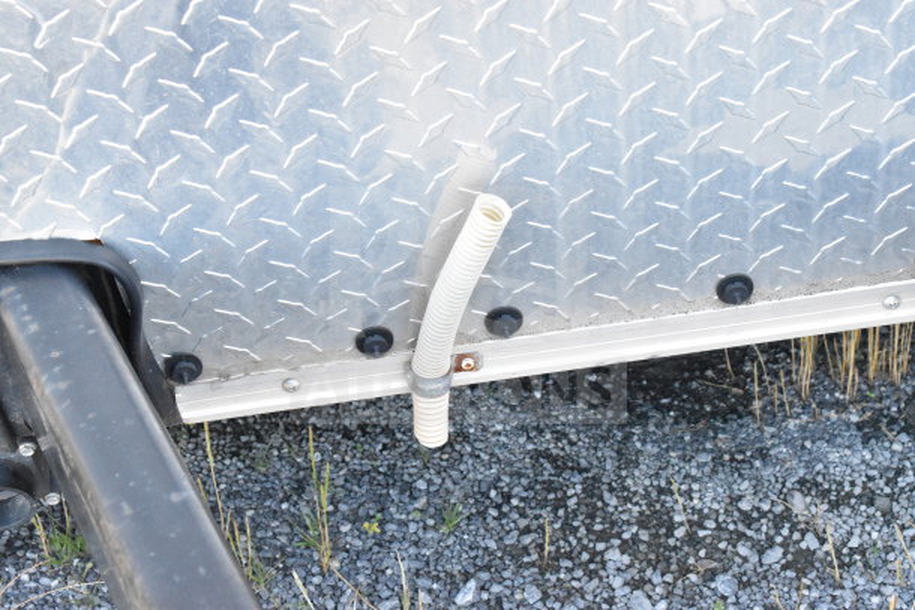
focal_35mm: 82
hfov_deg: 24.6
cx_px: 458
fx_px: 2097
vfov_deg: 16.6
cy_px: 305
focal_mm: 55
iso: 6400
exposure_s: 1/400
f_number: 10
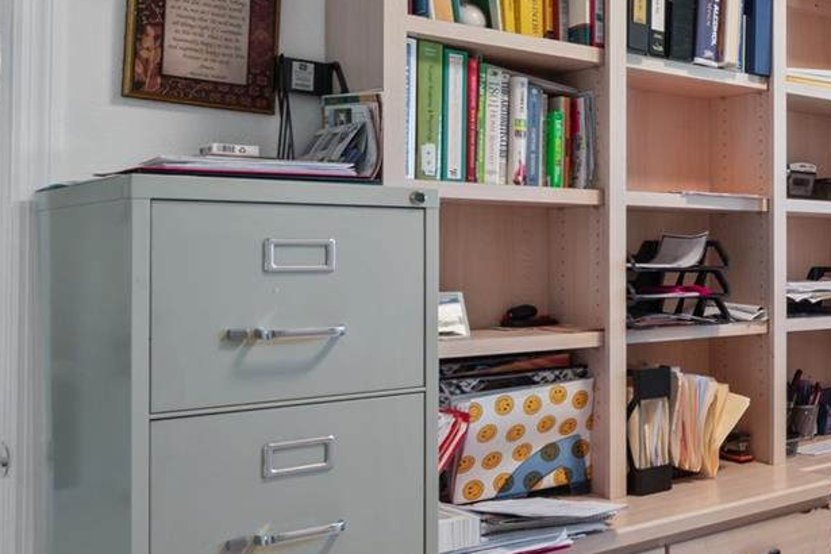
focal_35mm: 39
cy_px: 203
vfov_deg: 34.0
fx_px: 900
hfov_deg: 36.3
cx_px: 1031
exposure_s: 1/5
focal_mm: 10
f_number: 9
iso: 100
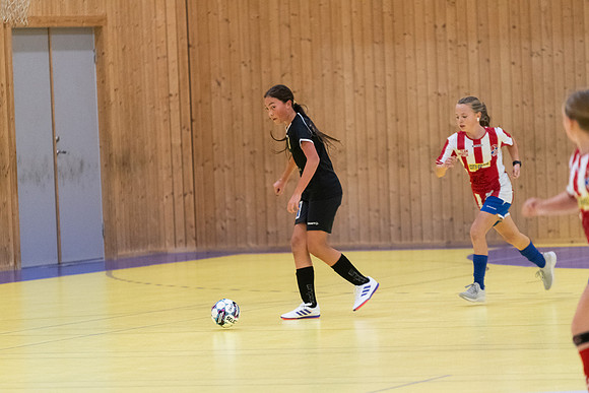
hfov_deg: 6.9
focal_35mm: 300
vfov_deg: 4.6
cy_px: 196
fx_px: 4909
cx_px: 294
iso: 4000
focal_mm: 200
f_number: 3.2
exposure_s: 1/500
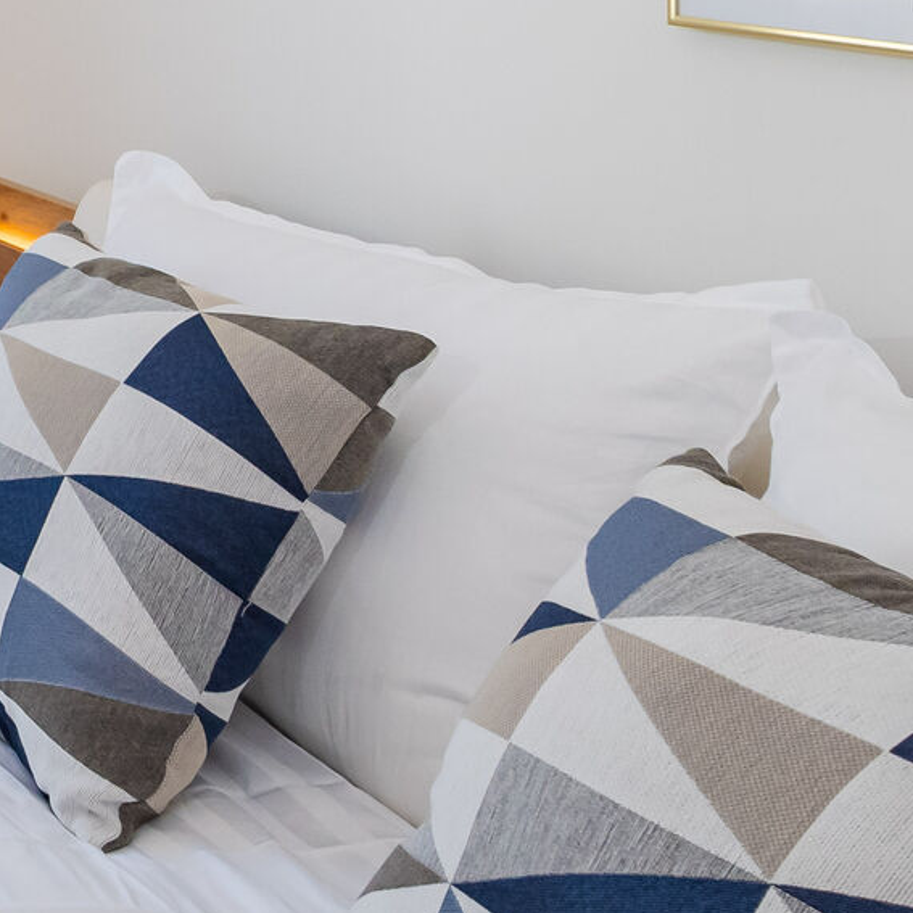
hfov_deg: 19.6
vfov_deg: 23.6
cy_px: -316
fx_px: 1880
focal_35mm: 63
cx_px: -762
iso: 800
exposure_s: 1/125
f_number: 7.1
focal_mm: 15
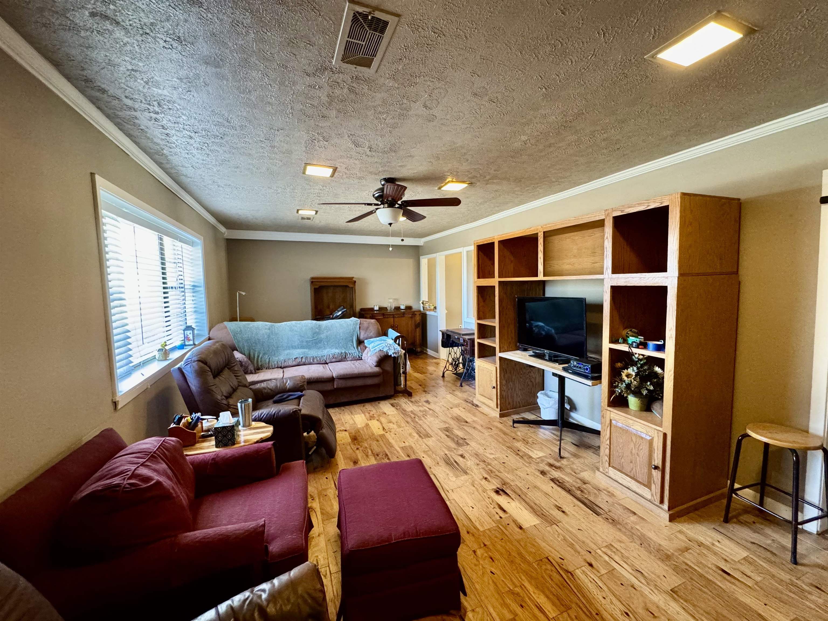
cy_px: 310
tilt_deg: -5.2
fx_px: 335
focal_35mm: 14
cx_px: 414
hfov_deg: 102.1
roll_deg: +1.0
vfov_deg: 85.7
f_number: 2.2
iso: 640
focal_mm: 2.22
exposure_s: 1/60
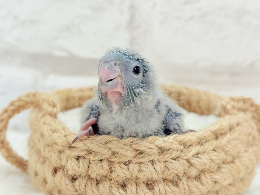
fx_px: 391
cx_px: 130
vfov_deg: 28.0
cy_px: 98
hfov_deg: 36.8
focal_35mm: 52
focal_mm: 5.96
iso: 125
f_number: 1.6
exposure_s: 1/100
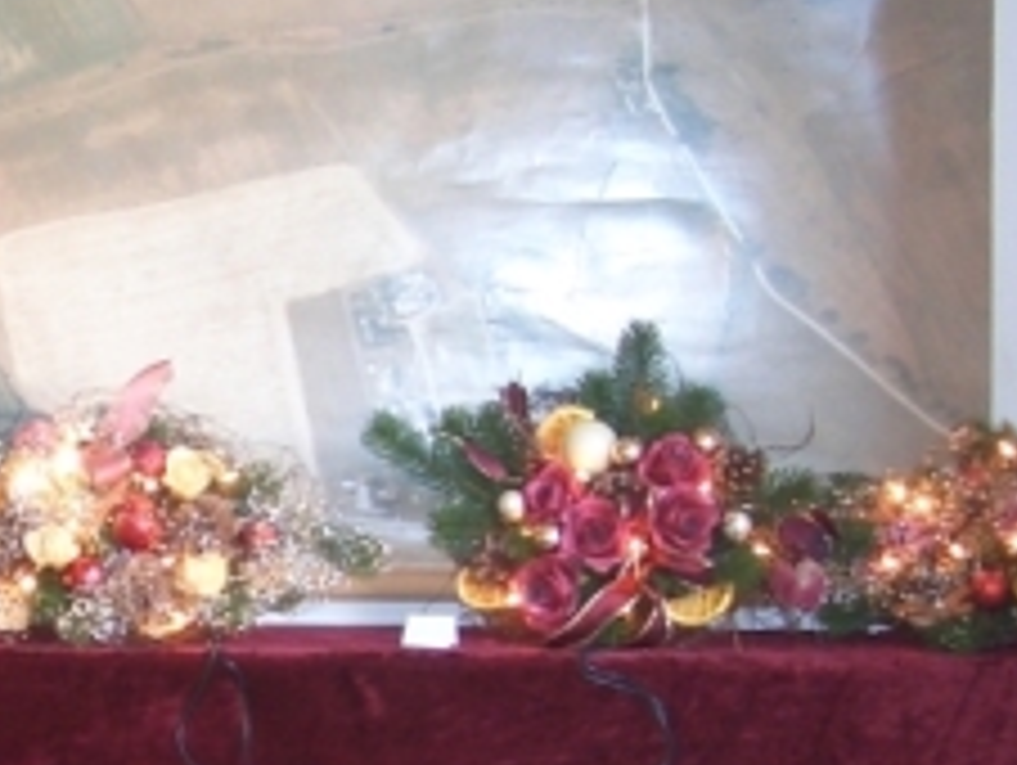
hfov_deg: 19.2
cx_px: -14
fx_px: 2912
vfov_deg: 14.7
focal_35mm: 99
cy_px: 792
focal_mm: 5.8
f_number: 2.6
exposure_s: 1/40
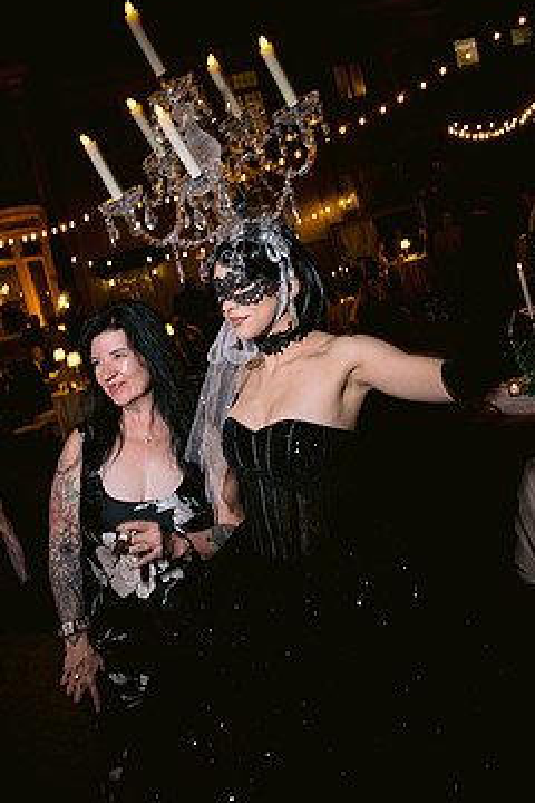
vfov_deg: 54.3
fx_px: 780
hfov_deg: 37.8
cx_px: 227
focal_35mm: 35
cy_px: 361
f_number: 6.3
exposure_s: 1/25
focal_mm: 28
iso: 800
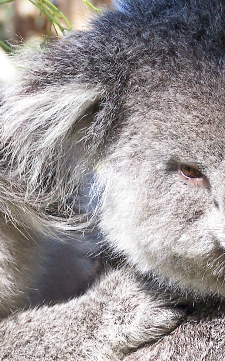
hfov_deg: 5.4
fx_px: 2365
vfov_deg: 8.7
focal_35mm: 241
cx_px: 53
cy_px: 188
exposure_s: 1/250
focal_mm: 19.4
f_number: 3.2
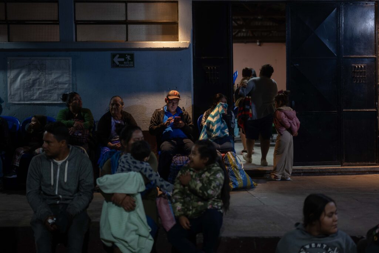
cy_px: 126
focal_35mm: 50
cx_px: 190
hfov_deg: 39.6
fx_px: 526
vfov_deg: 27.0
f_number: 2
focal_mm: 50
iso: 1600
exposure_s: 1/100
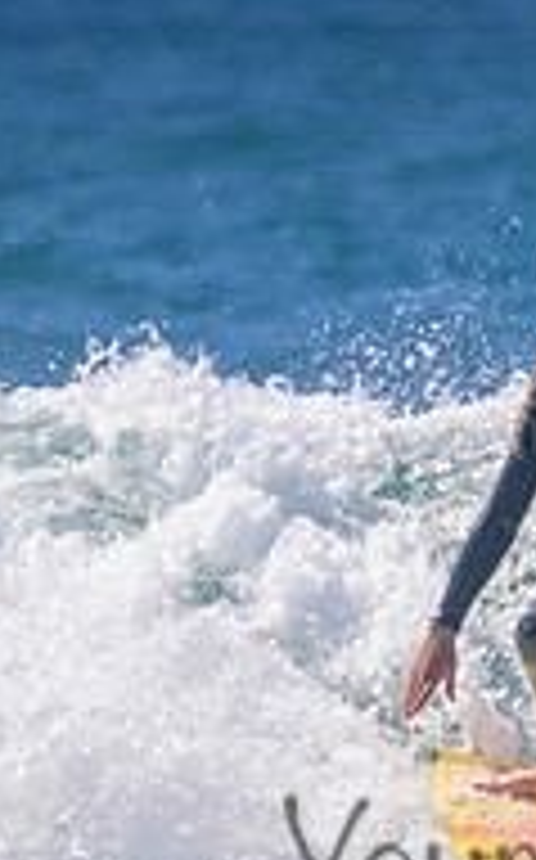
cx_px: 566
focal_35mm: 2827
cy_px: 820
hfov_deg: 0.5
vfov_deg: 0.7
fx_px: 66224
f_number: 11
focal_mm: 800
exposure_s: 1/1600
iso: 1100
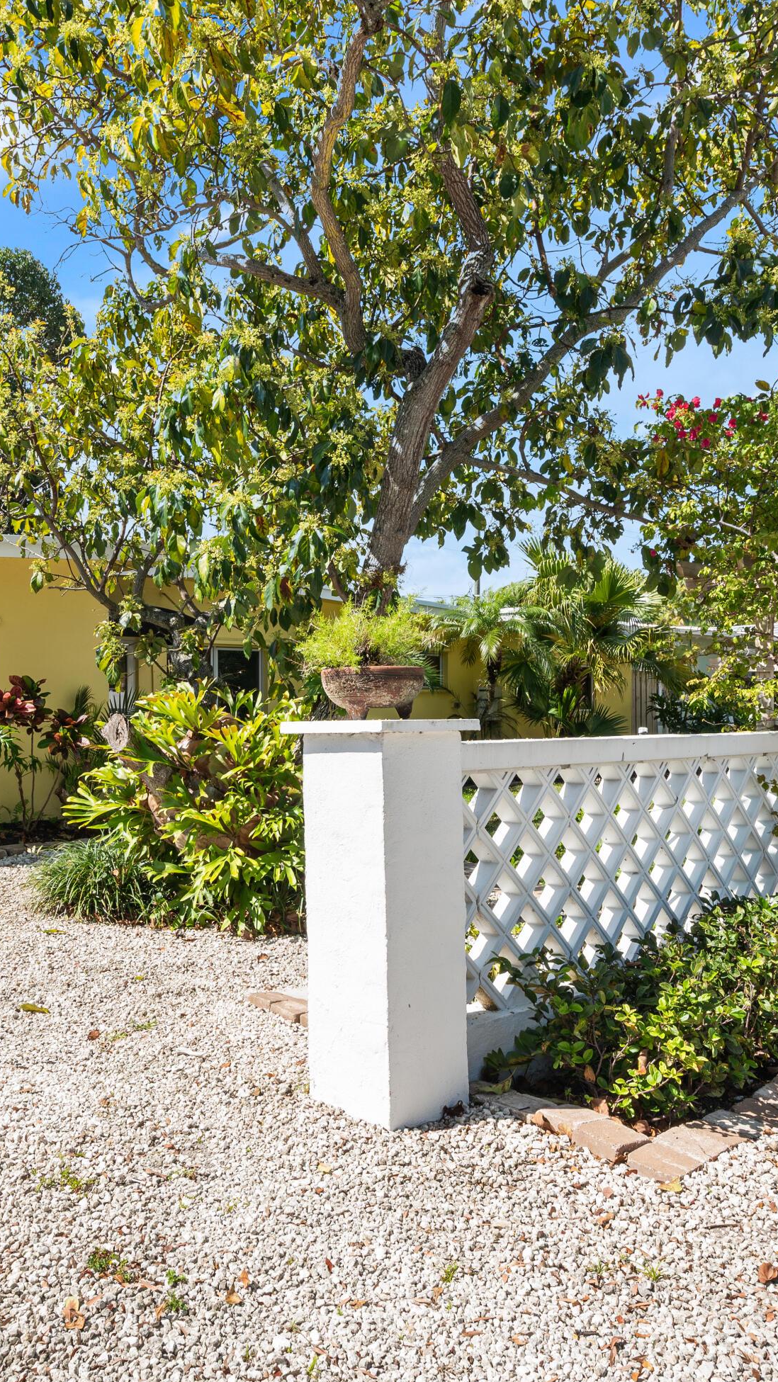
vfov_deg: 66.1
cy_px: 693
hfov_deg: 39.9
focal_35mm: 29
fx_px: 1063
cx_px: 283
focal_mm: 18
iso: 100
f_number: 13
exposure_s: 1/40
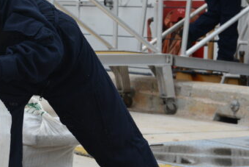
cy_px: 81
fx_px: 1093
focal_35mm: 158
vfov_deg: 8.7
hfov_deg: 12.8
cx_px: -22
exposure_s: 1/400
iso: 500
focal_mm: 70
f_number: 10
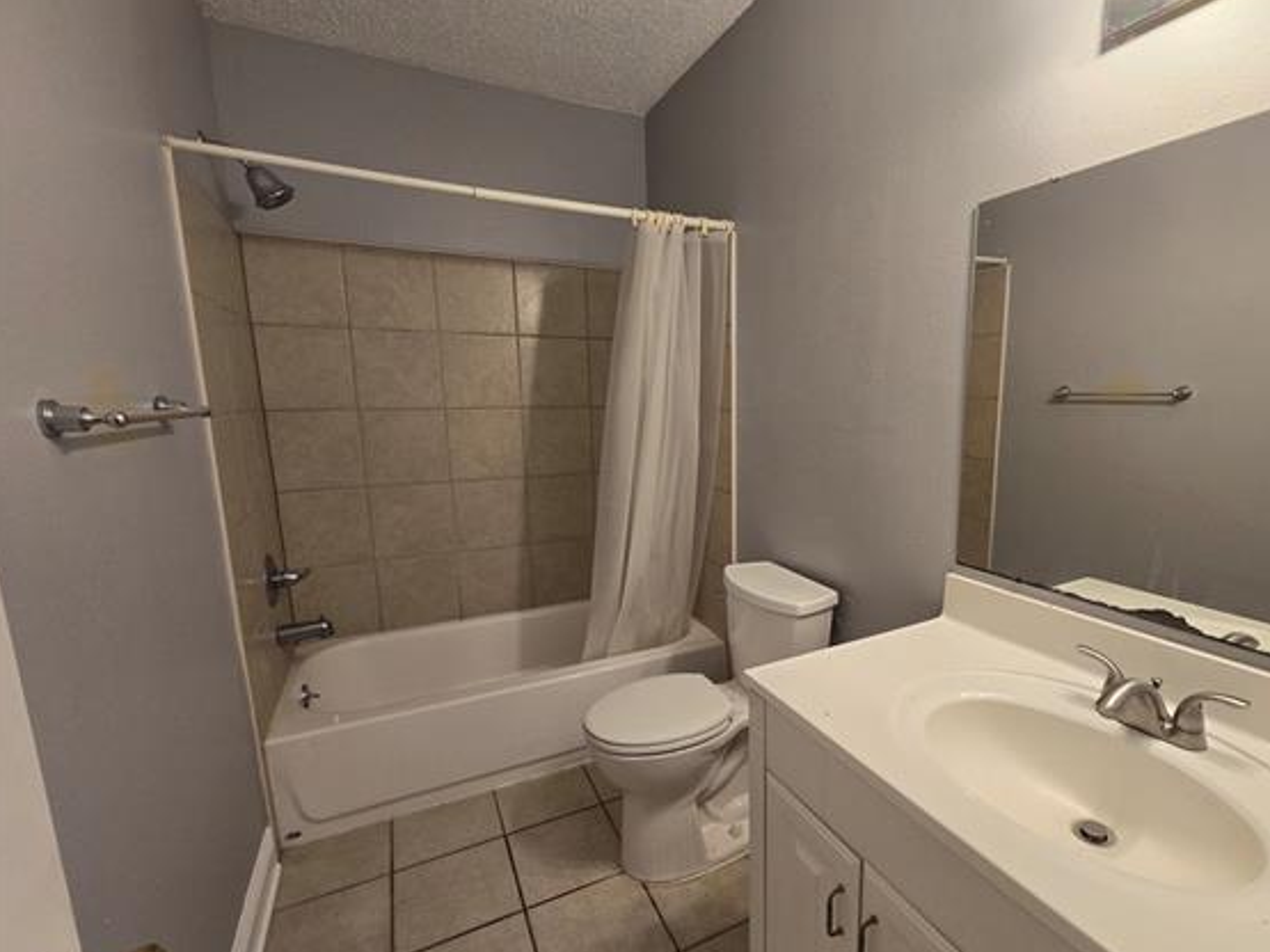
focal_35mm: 15
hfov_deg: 97.6
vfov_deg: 81.7
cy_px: 494
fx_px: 550
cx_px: 723
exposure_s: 1/60
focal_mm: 2.2
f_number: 2.2
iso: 125
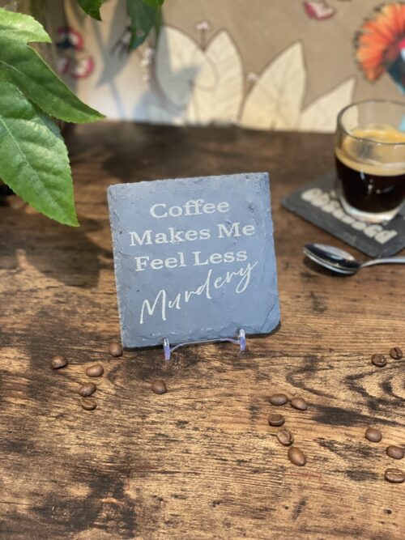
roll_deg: +0.6
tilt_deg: -39.1
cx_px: 202
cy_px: 270
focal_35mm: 52
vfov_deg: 36.8
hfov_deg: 28.0
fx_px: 811
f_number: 2
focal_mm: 6
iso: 320
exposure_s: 1/33
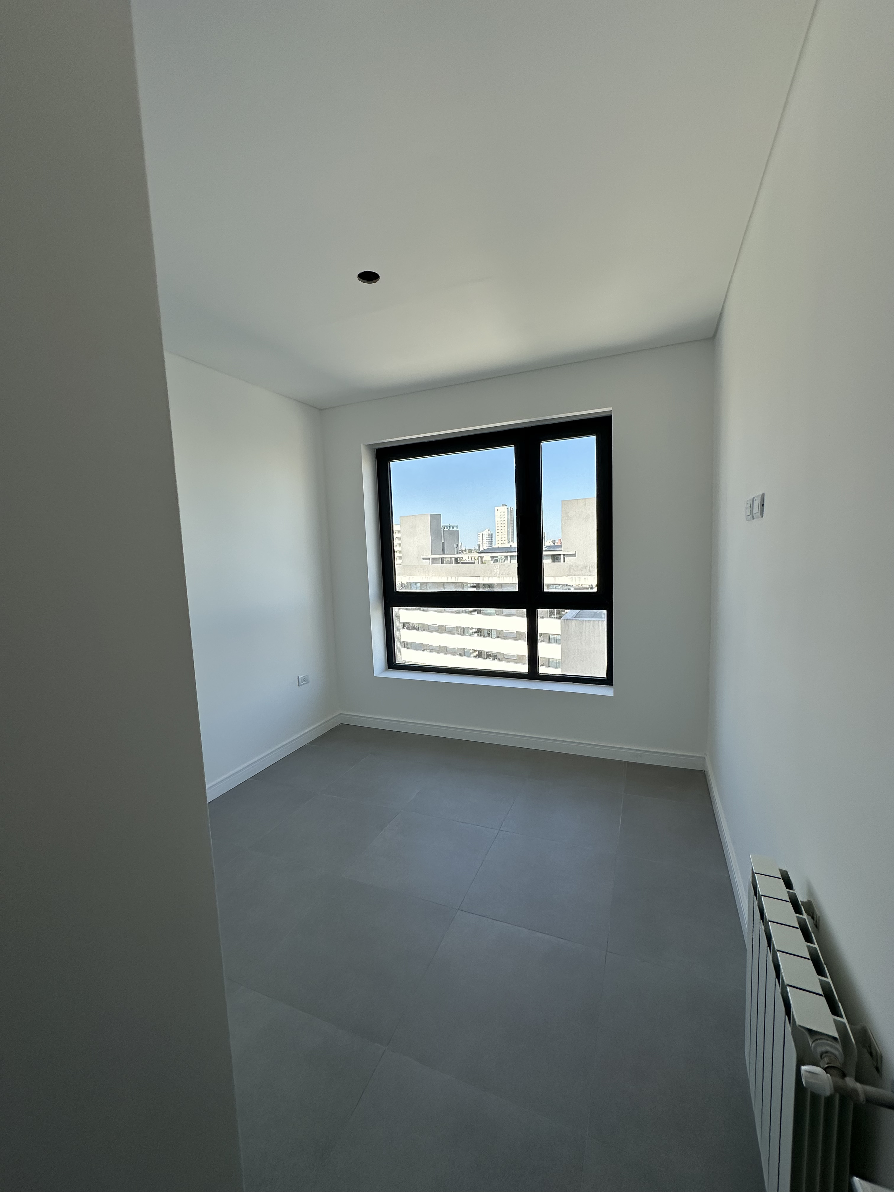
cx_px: 447
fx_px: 482
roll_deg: +1.2
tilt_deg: -4.7
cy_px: 596
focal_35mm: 14
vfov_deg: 102.1
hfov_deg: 85.7
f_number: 2.2
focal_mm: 2.22
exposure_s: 1/587
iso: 40
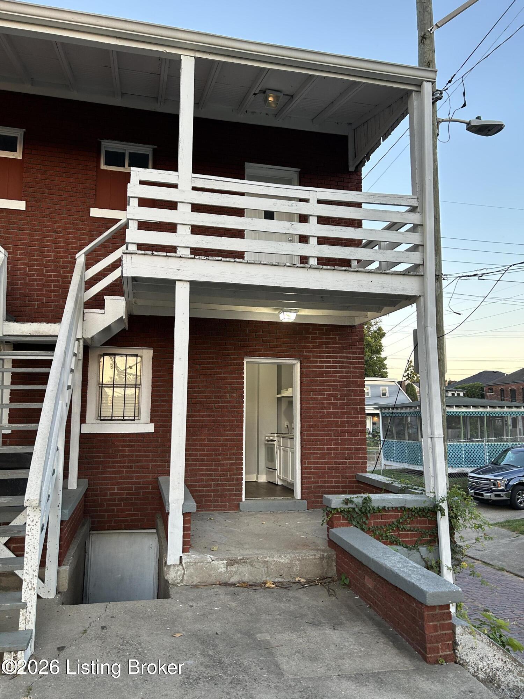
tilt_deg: +6.1
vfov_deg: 67.3
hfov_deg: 53.1
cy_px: 350
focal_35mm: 26
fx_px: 525
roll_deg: -2.0
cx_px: 262
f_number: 1.5
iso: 100
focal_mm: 5.7
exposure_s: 1/121
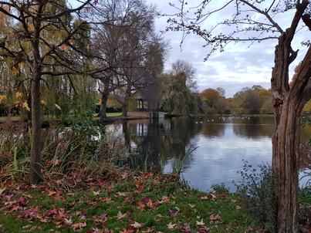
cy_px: 116
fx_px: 234
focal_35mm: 26
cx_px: 156
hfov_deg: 67.3
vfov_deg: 53.0
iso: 80
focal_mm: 4.2
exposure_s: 1/50
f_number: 1.7
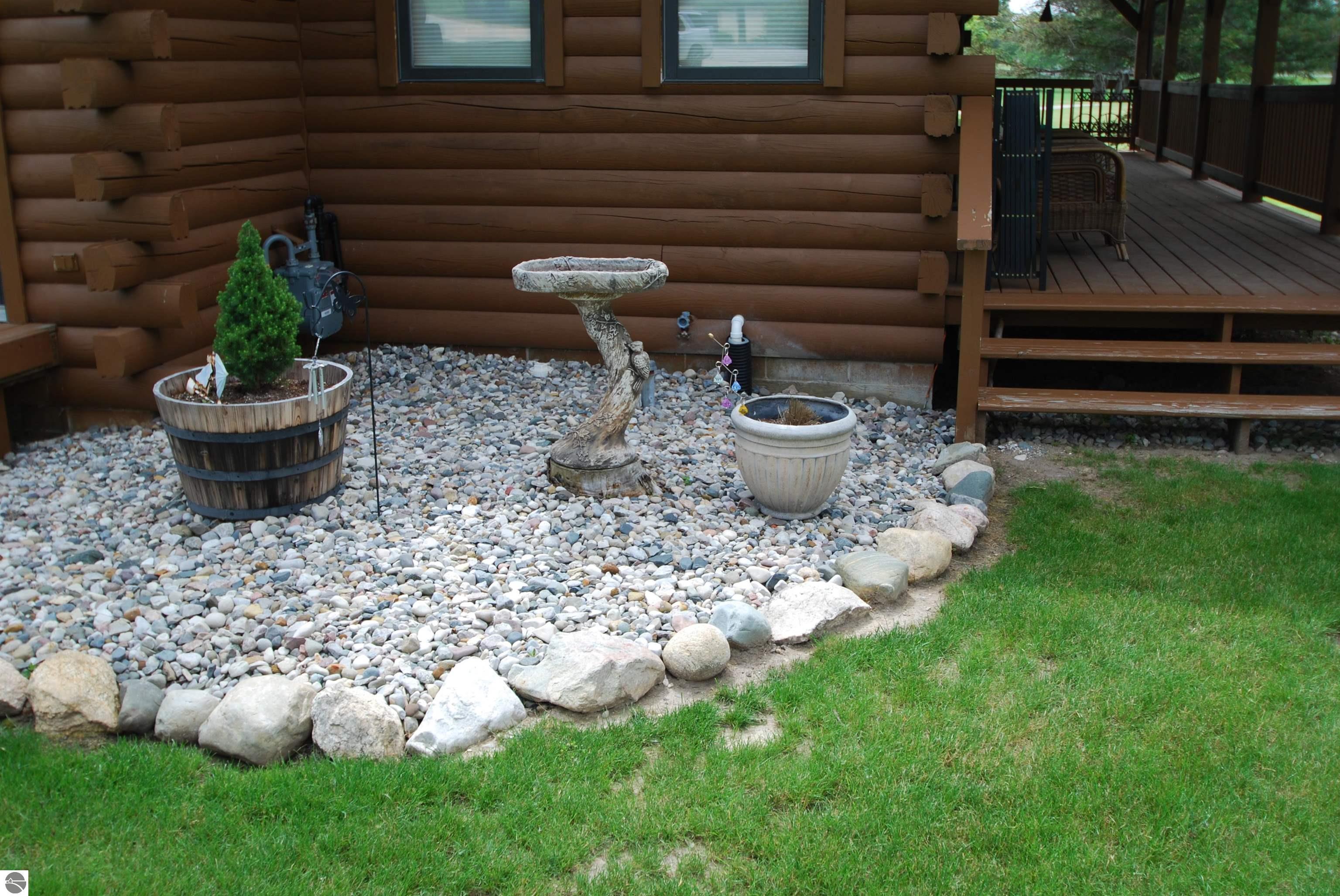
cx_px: 670
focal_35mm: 36
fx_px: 1342
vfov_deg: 37.0
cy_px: 448
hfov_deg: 53.1
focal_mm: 24
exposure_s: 1/125
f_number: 5.6
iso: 100
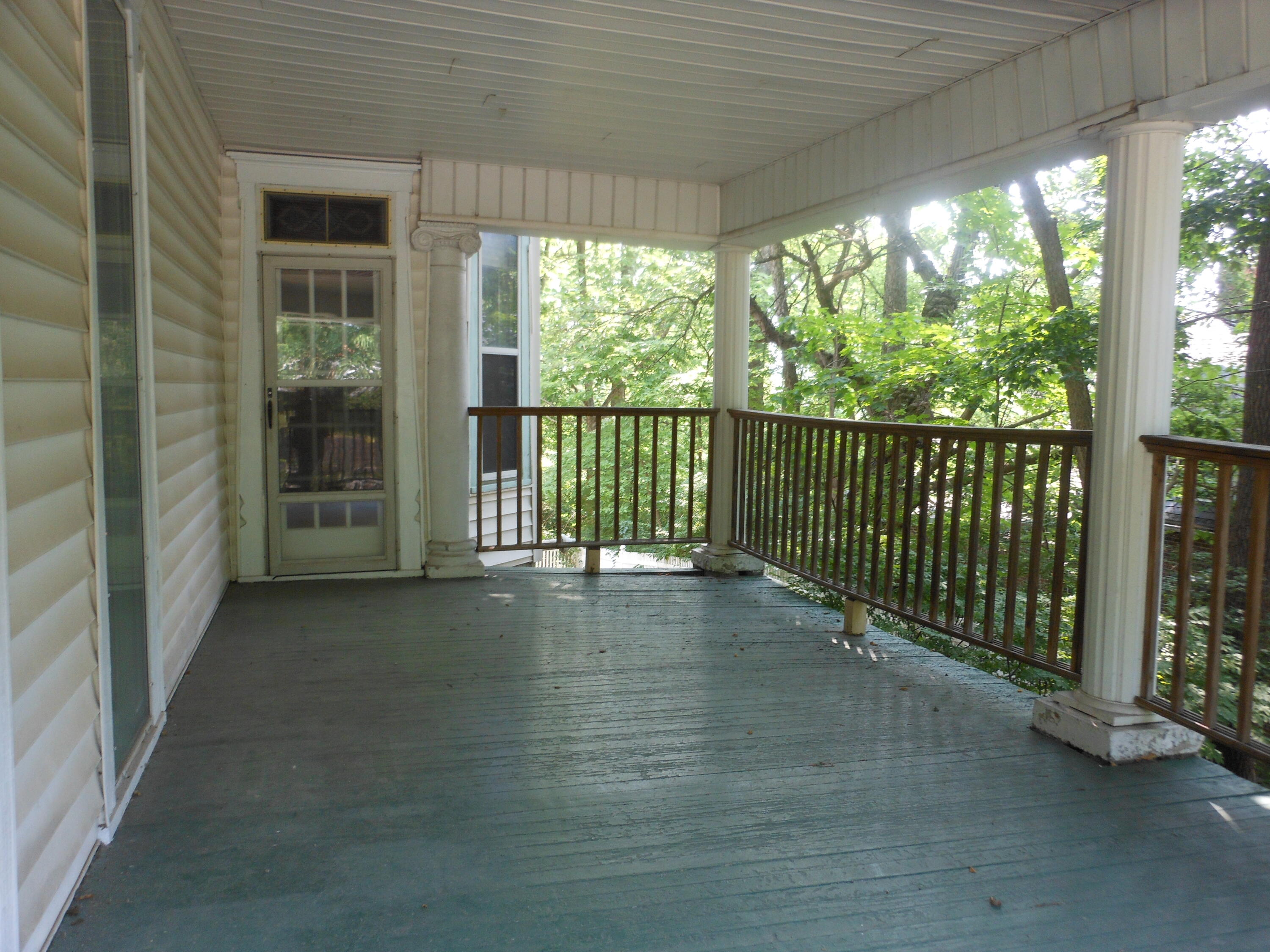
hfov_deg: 63.4
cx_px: 635
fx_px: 1027
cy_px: 476
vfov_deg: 49.7
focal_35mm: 28
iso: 125
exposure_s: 1/30
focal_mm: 5
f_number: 3.7
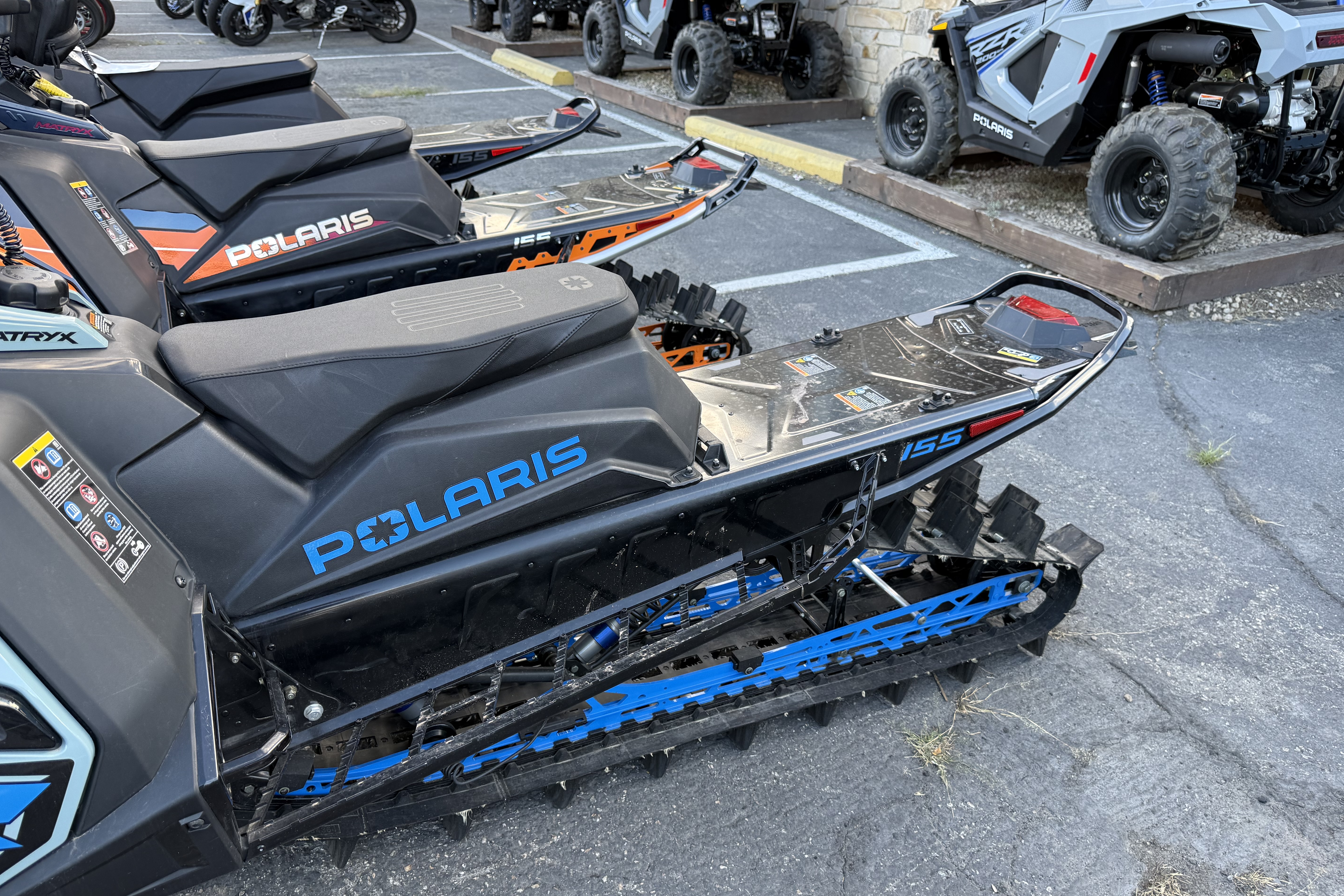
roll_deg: -0.9
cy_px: 499
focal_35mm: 25
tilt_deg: -29.5
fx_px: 933
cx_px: 671
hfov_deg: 71.5
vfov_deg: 51.2
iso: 100
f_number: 1.78
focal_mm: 6.76
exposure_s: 1/121
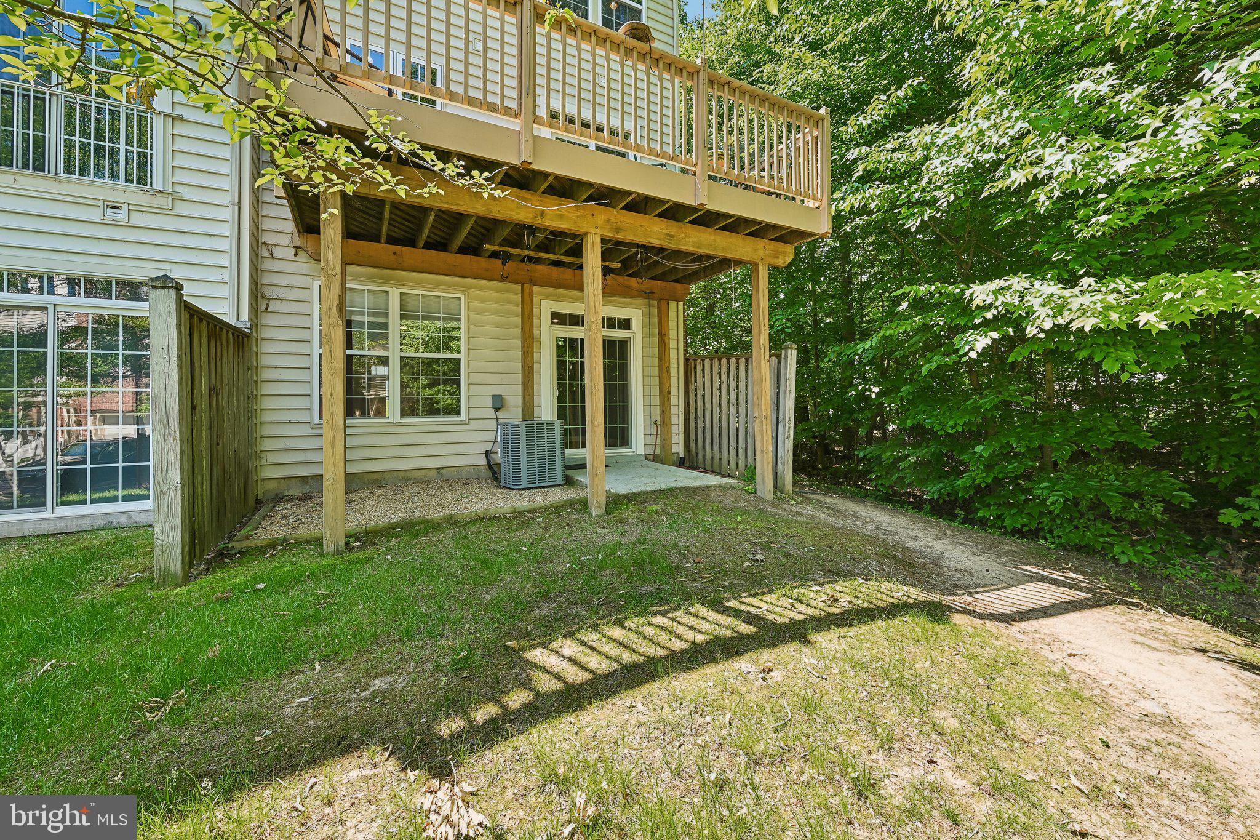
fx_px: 490
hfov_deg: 104.3
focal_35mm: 14
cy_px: 420
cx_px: 630
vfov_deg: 81.2
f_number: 8
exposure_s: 1/20
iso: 100
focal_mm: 14
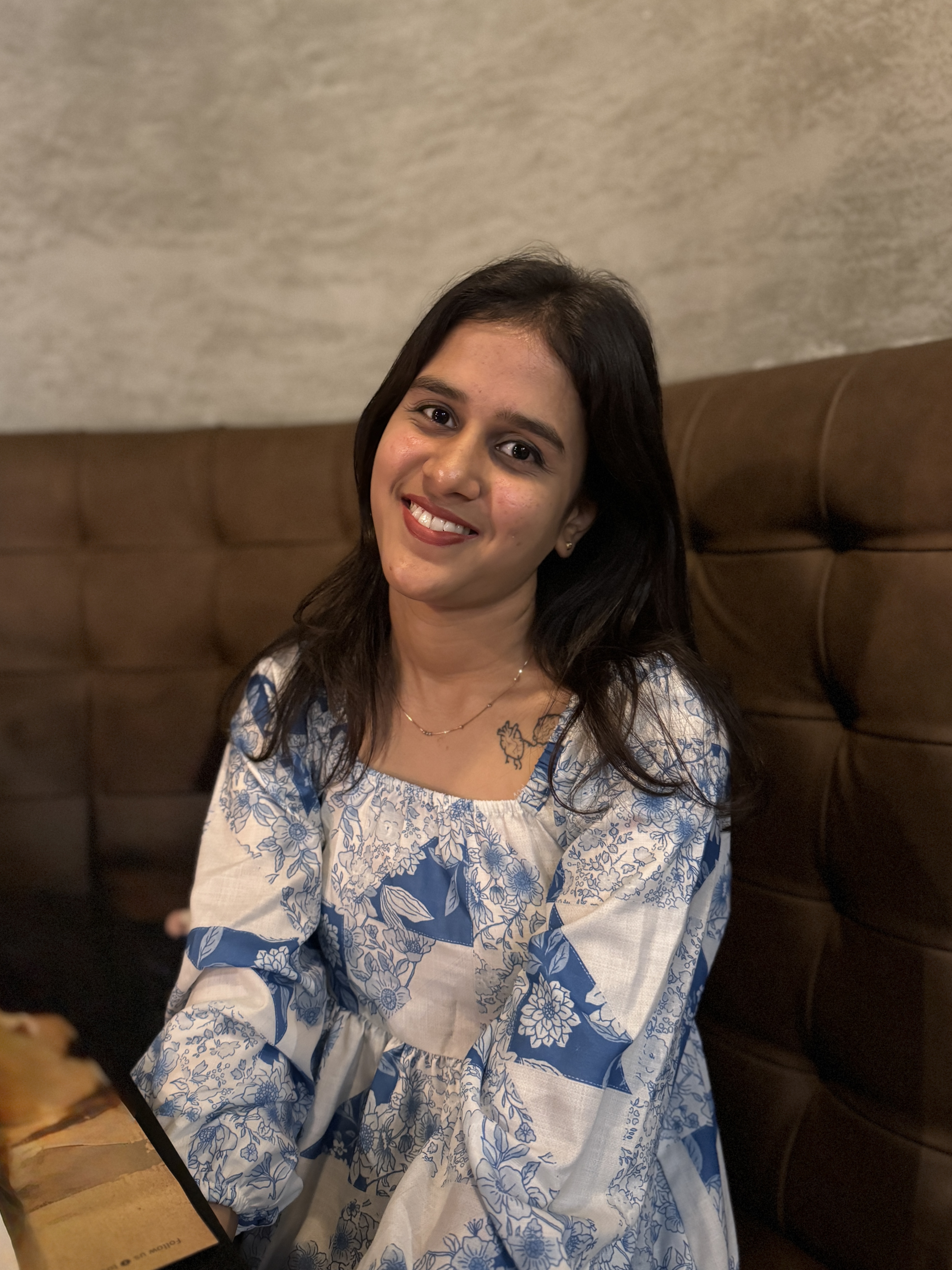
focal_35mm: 27
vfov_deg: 65.3
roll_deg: +1.4
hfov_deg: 51.3
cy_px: 614
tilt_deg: -5.2
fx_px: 990
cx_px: 434
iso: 1000
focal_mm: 6.76
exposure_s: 1/25
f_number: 1.78
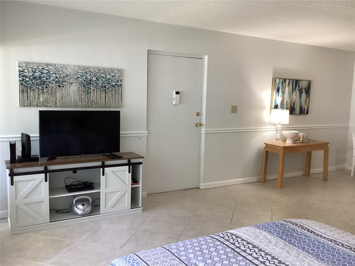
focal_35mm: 31
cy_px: 133
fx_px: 318
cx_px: 178
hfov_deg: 58.4
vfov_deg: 45.4
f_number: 2.4
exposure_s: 1/60
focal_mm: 3.3
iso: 200
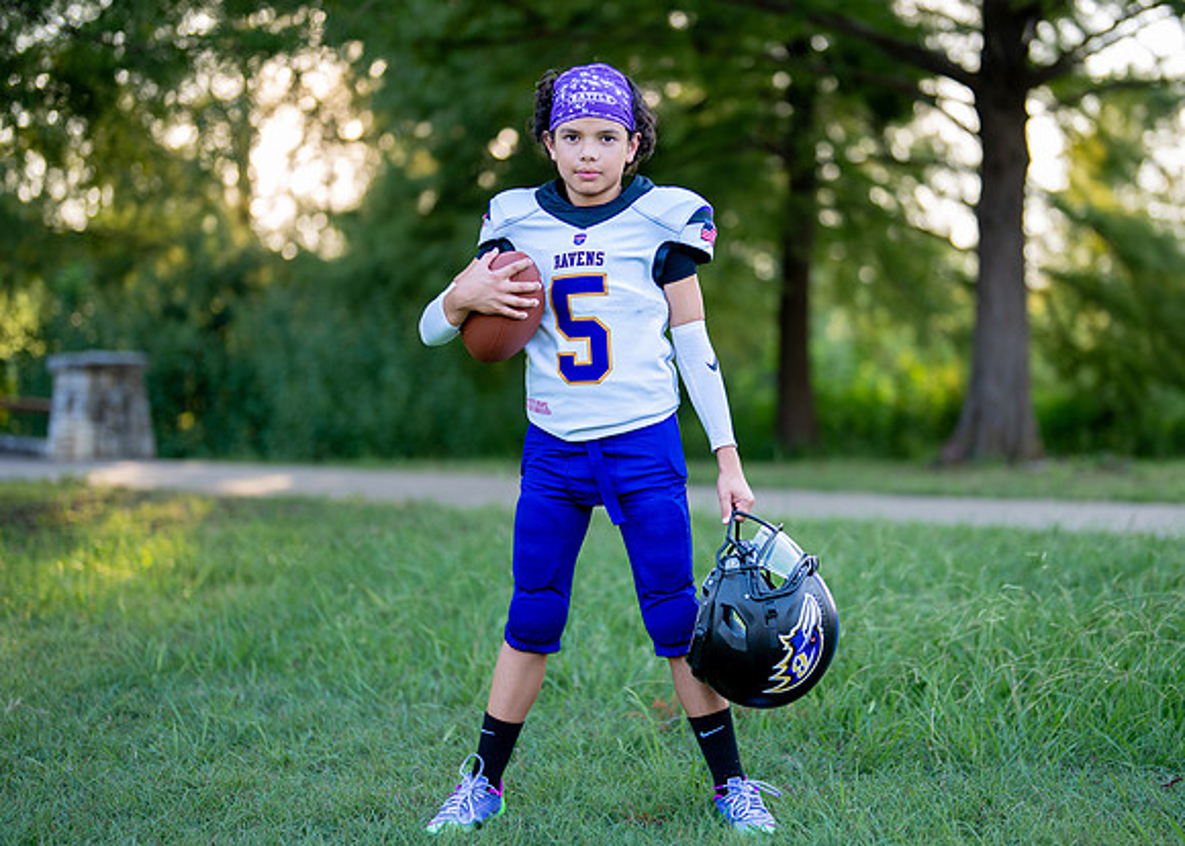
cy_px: 393
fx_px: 2140
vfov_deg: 22.4
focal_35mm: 64
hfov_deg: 30.9
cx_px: 672
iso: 100
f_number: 1.2
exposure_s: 1/640
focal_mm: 50
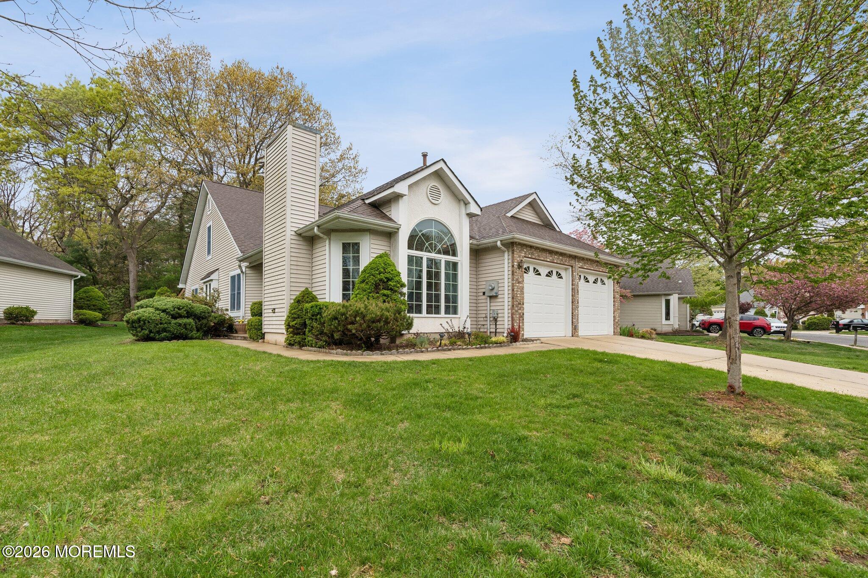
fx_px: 362
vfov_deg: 77.3
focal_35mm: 15
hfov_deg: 100.4
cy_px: 289
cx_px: 434
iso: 250
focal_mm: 15
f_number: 7.1
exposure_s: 1/320
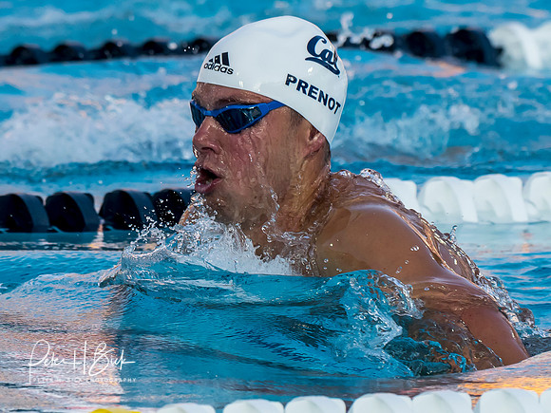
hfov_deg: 2.7
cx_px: 339
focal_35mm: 747
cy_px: 301
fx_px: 11891
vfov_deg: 2.0
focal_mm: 200
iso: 400
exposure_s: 1/1000
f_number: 5.6
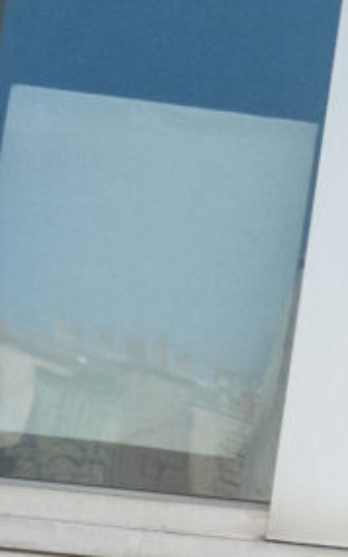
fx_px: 4791
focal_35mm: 316
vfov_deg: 6.6
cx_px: 2172
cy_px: 460
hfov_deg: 3.5
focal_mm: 34.5
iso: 800
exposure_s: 1/640
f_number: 13
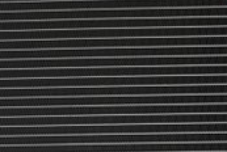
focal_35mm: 130
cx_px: 256
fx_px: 819
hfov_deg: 15.3
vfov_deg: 10.6
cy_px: 121
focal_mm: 25
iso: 320
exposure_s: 1/40
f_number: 4.2
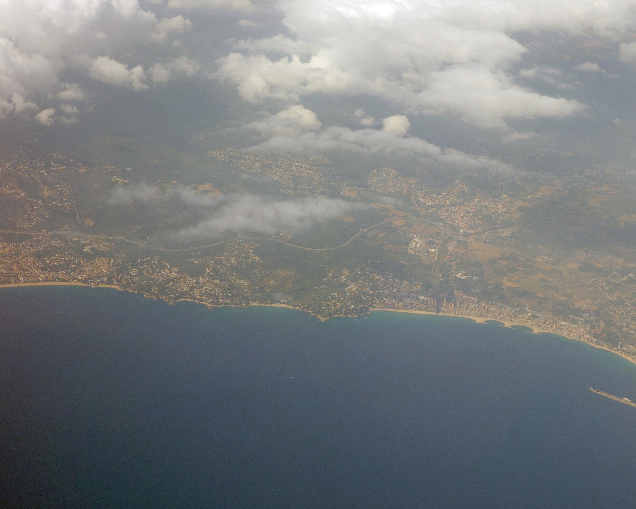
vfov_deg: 16.2
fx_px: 1788
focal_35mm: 95
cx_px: 420
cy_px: 292
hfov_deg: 20.1
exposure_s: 1/800
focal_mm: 26.26
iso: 125
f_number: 5.6
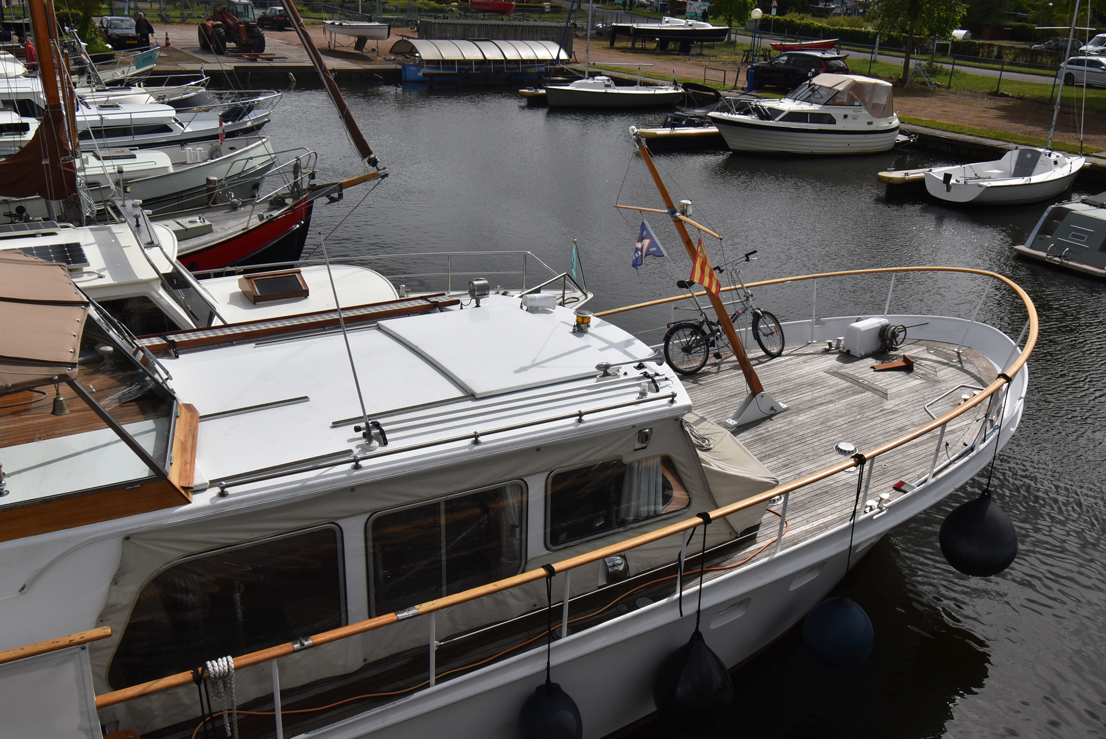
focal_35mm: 33
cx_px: 571
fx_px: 1015
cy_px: 384
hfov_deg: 57.2
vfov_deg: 40.0
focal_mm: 20
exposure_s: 1/500
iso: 200
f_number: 13
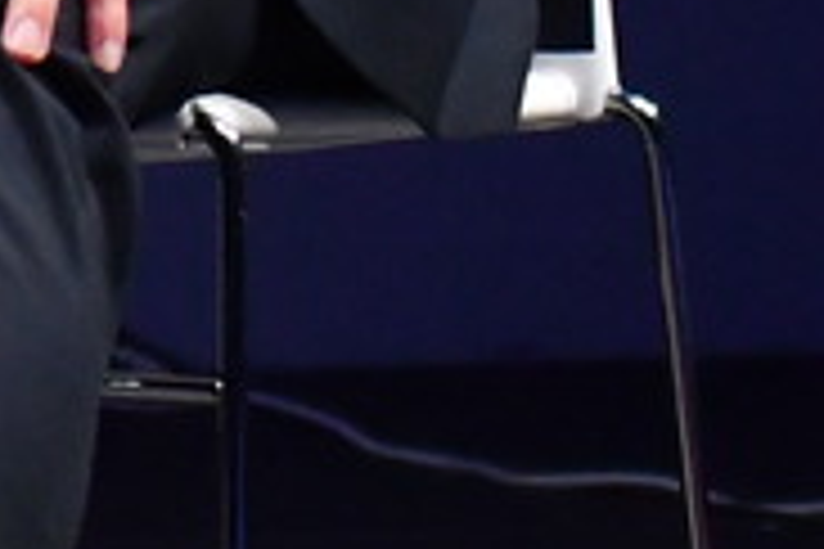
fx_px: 19610
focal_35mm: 857
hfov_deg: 2.4
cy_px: -576
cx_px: -725
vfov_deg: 1.6
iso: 2000
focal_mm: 75
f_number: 4
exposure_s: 1/400
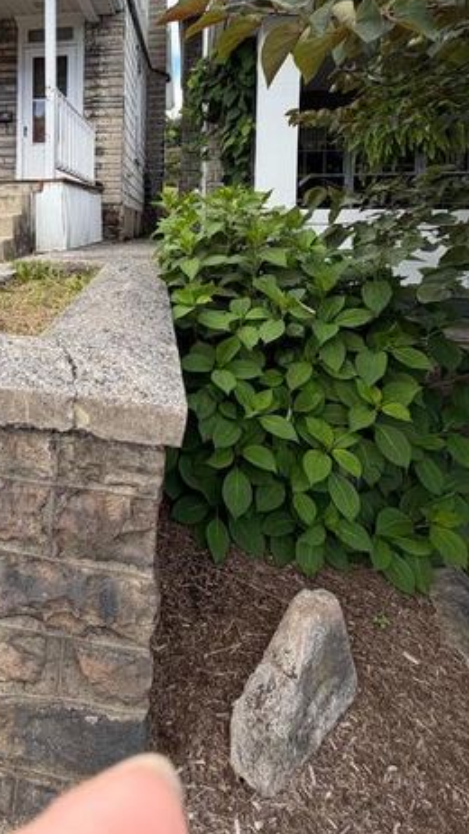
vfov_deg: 77.6
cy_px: 255
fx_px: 486
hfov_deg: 48.1
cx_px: 83
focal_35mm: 22
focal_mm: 2.22
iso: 50
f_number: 2.2
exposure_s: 1/310
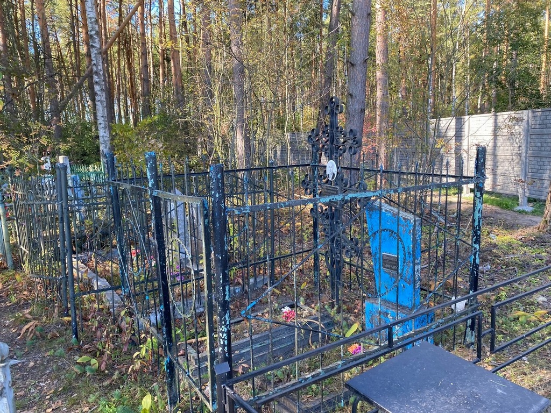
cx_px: 276
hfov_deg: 67.3
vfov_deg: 53.1
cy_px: 206
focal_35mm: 26
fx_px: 414
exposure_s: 1/122
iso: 32
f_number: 1.8
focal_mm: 4.25
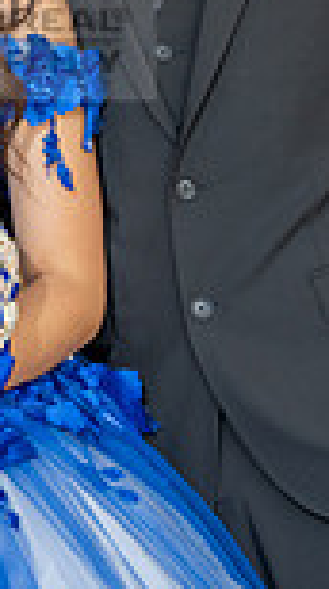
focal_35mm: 207
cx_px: -168
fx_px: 3228
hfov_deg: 5.8
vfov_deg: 10.3
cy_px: 10
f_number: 4.5
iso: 125
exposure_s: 1/125
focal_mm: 52.3
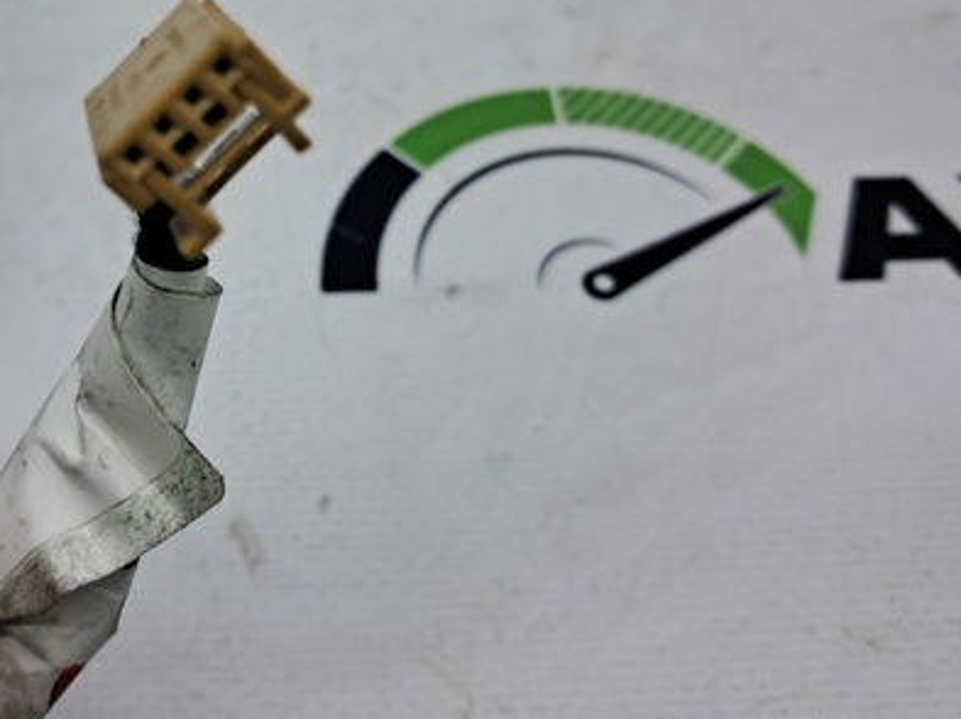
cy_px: 180
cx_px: 284
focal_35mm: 44
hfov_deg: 42.1
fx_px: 1220
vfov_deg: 32.2
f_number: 1.8
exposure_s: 1/100
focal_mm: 4
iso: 50
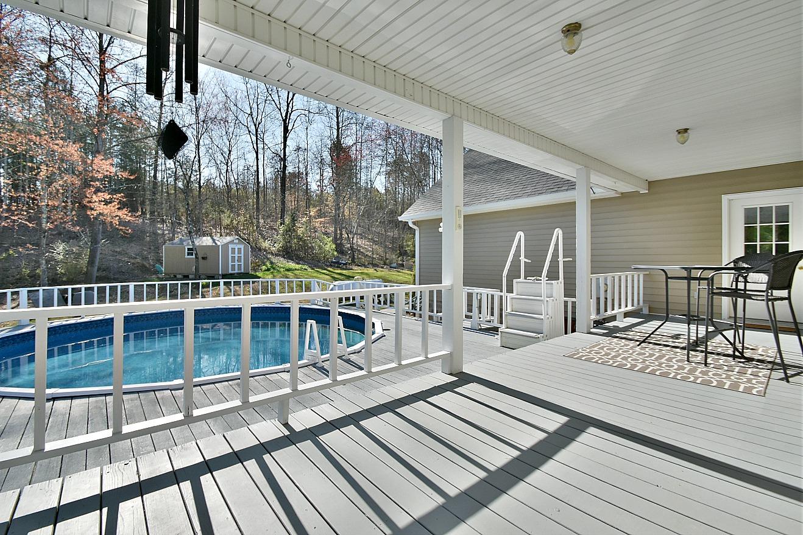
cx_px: 402
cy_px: 268
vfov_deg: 77.3
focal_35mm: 15
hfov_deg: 100.4
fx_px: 335
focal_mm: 10
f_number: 7.1
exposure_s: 1/1600
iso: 640
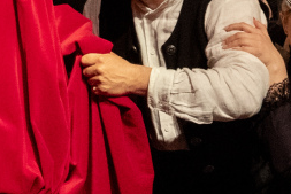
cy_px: 154
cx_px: 40
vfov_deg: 4.0
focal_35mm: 341
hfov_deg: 6.0
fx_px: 2758
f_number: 4
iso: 12800
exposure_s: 1/500
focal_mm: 72
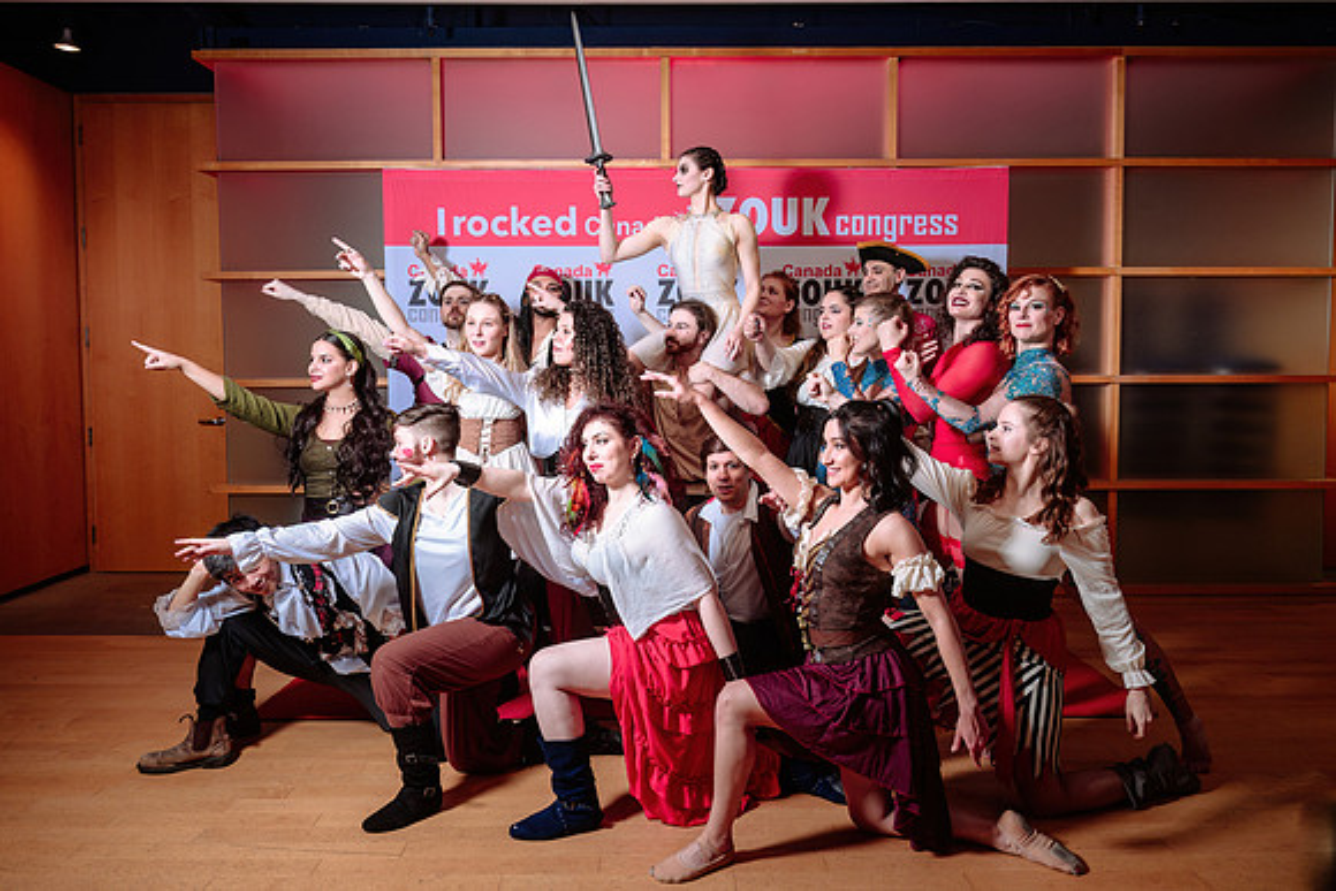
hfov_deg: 69.4
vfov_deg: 49.5
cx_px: 673
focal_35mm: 26
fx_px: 965
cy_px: 424
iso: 320
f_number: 4.5
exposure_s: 1/125
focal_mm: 24
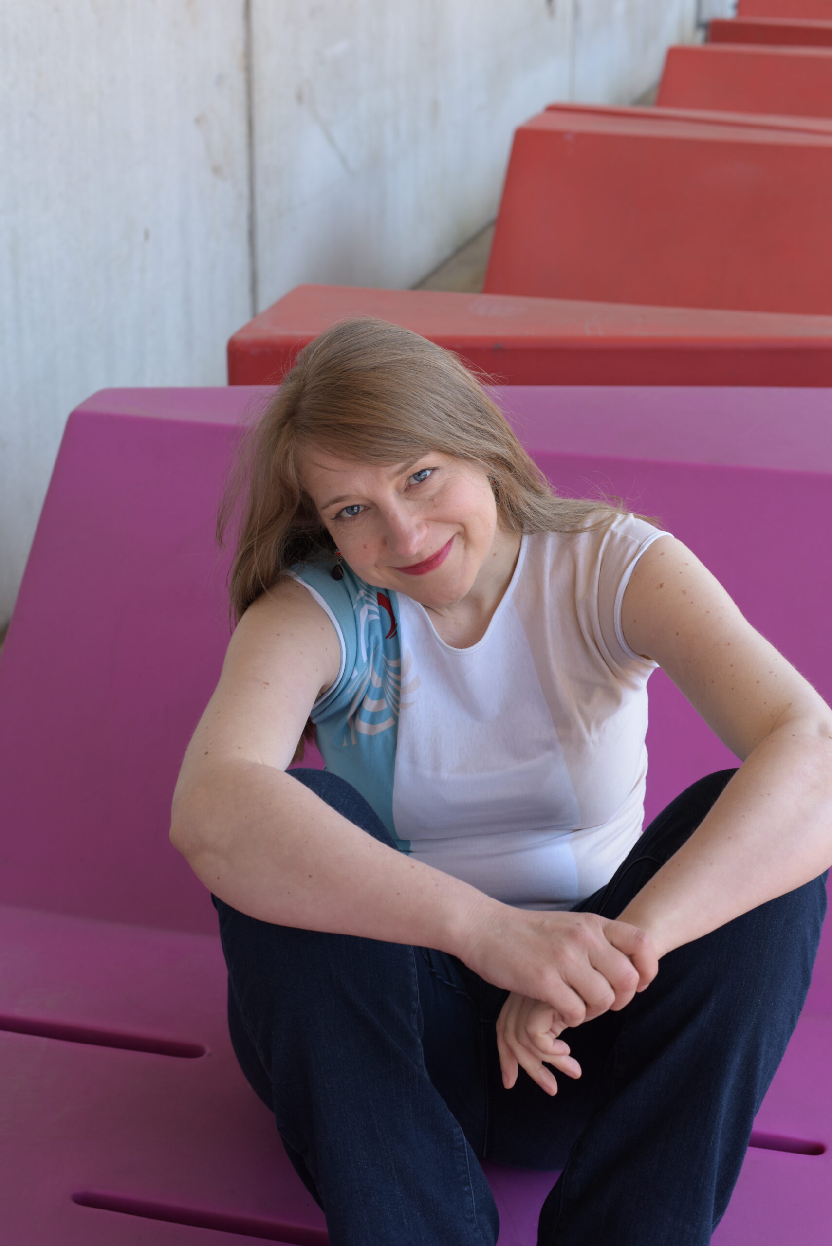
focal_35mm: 50
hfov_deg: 27.0
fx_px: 1732
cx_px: 416
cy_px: 623
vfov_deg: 39.6
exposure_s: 1/100
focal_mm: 50
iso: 200
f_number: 6.3
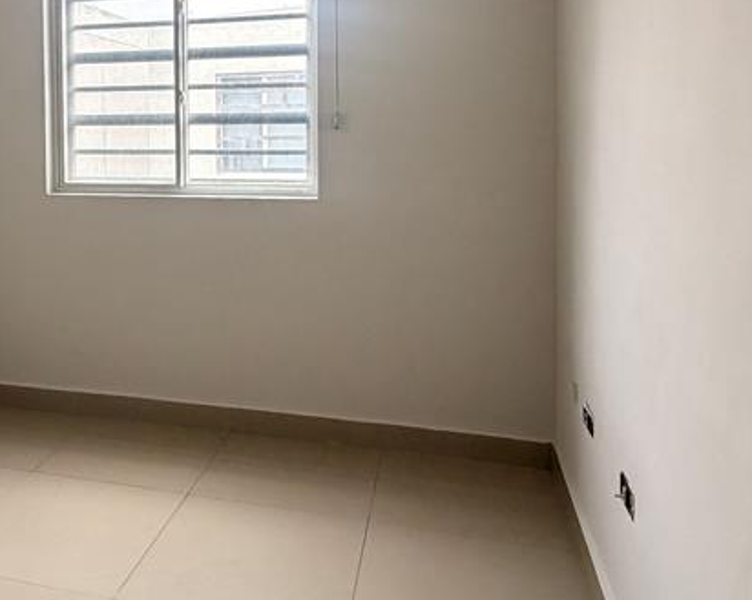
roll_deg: +1.1
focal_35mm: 34
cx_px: 201
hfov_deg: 51.0
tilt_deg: -2.5
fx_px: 756
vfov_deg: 42.2
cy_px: 162
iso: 250
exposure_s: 1/121
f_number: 2.2
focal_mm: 2.22
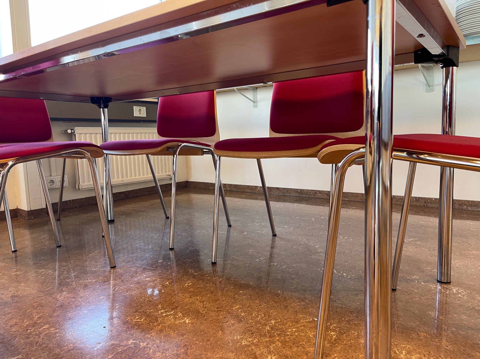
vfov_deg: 53.0
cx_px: 240
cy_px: 180
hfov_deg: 67.3
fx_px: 360
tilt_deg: -6.4
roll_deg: +2.1
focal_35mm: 26
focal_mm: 5.1
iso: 64
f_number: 1.6
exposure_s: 1/50
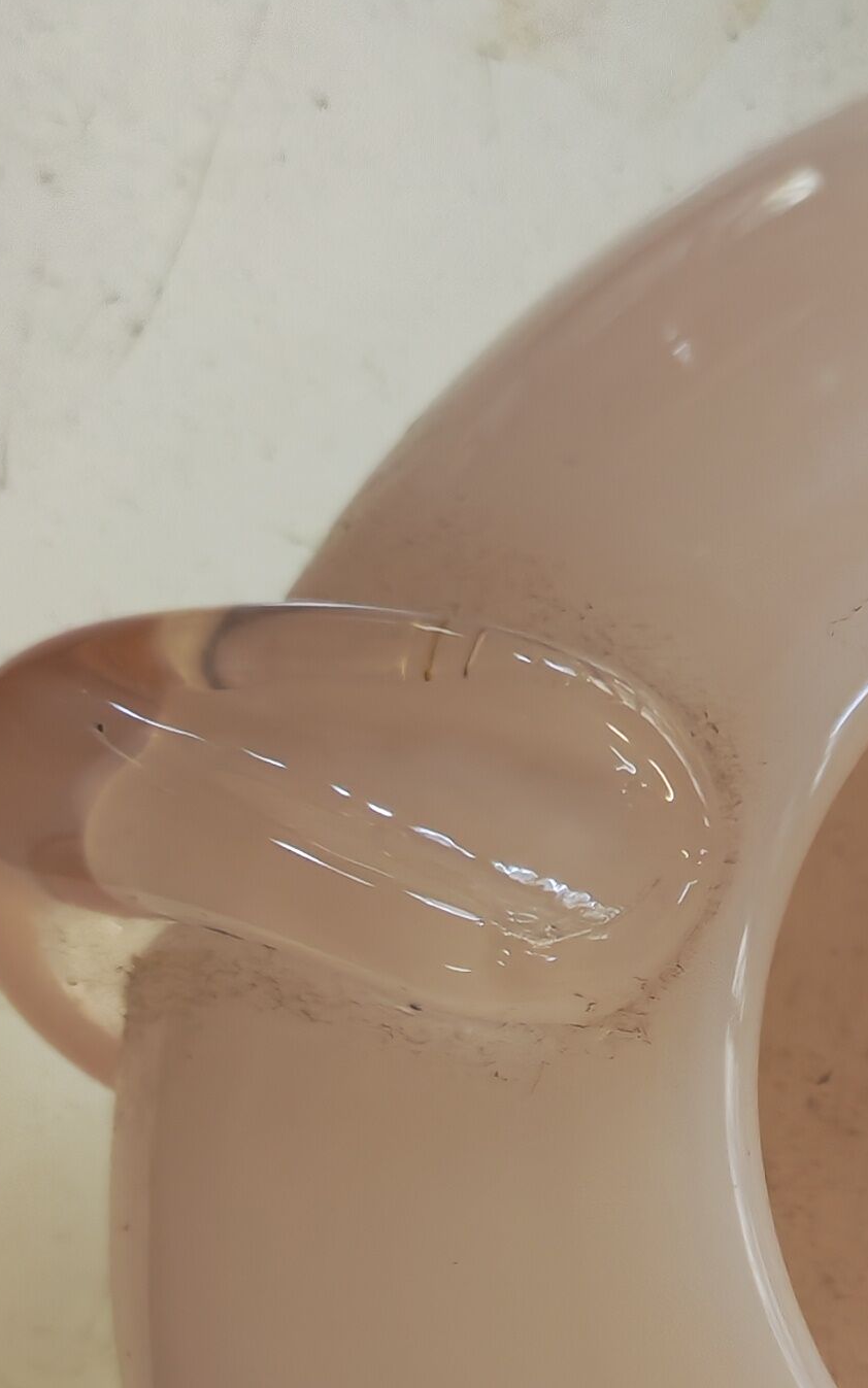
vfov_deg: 22.9
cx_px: 1321
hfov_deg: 14.0
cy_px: 1389
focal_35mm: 87
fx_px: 3293
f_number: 1.9
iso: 1250
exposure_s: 1/100
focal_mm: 6.12
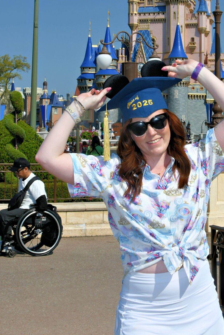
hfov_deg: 17.4
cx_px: 163
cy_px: 59
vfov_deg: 25.5
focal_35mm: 78
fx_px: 728
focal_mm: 28
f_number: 14
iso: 100
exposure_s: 1/250
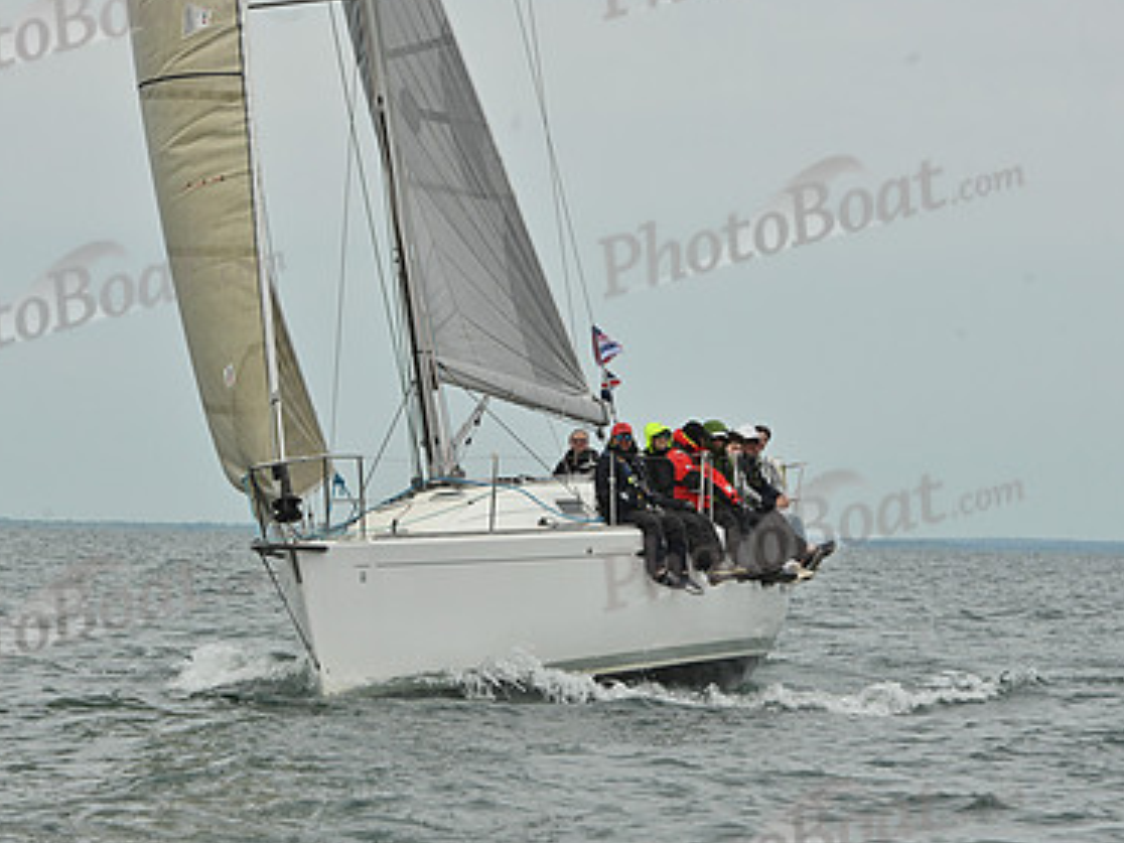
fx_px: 7793
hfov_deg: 8.2
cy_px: 418
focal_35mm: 240
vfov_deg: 6.2
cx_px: 444
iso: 320
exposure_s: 1/1000
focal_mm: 160
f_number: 11
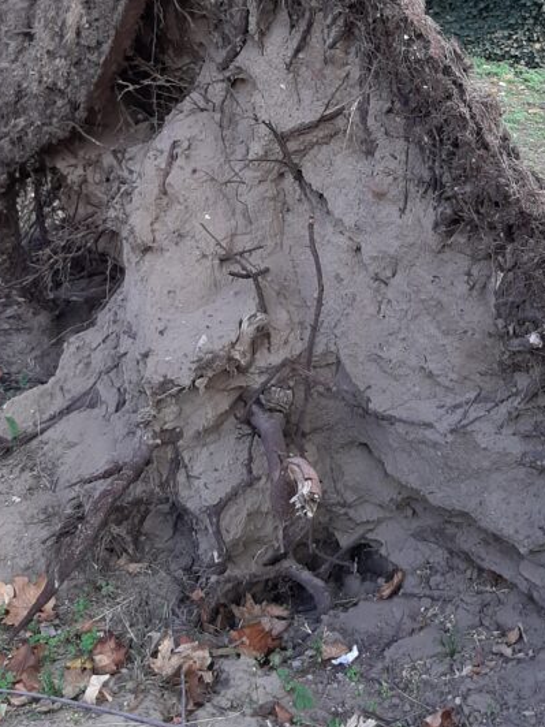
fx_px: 1050
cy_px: 145
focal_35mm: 50
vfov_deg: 36.9
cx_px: 290
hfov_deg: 29.1
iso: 40
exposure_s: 1/112
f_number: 1.7
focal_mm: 3.93
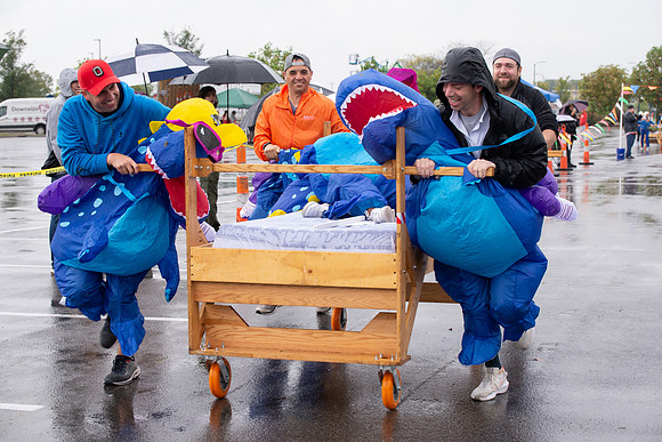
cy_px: 212
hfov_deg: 27.8
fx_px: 1339
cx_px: 344
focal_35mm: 73
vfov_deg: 18.7
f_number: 7.1
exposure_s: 1/400
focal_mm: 70
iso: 800
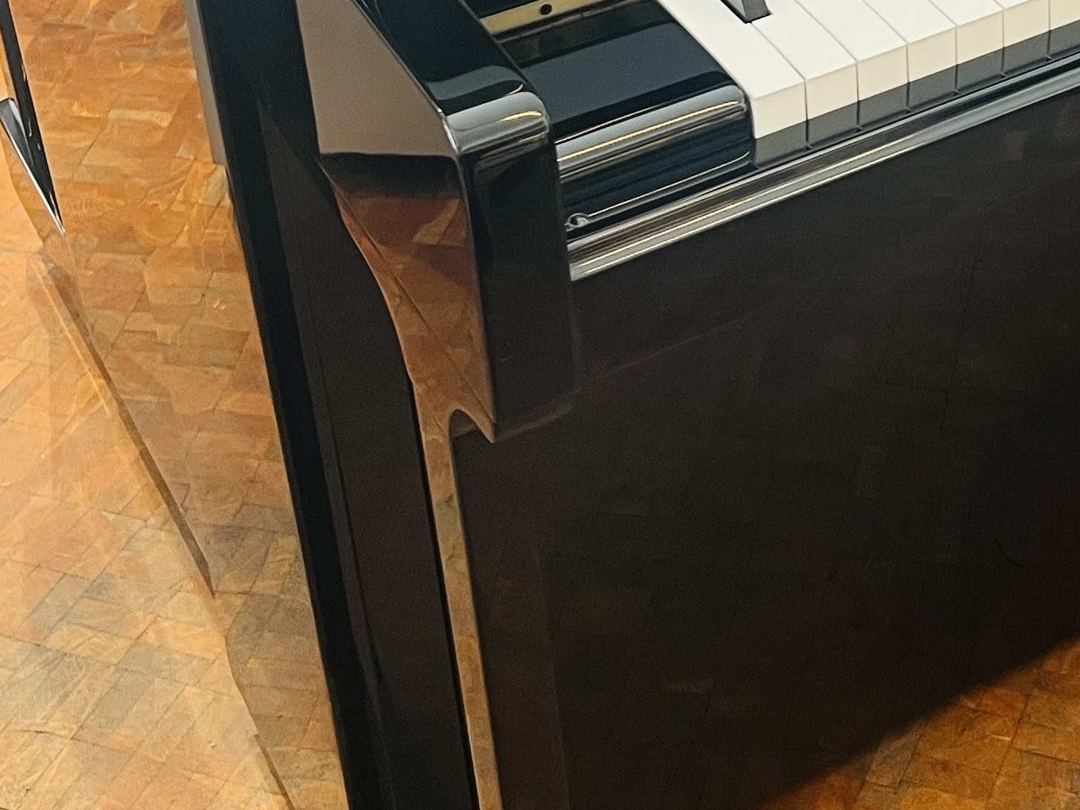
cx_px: 1141
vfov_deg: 18.3
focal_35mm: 77
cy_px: -137
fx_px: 2403
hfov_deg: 23.9
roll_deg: -2.3
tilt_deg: -30.9
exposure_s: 1/50
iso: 125
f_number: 1.6
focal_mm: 5.1
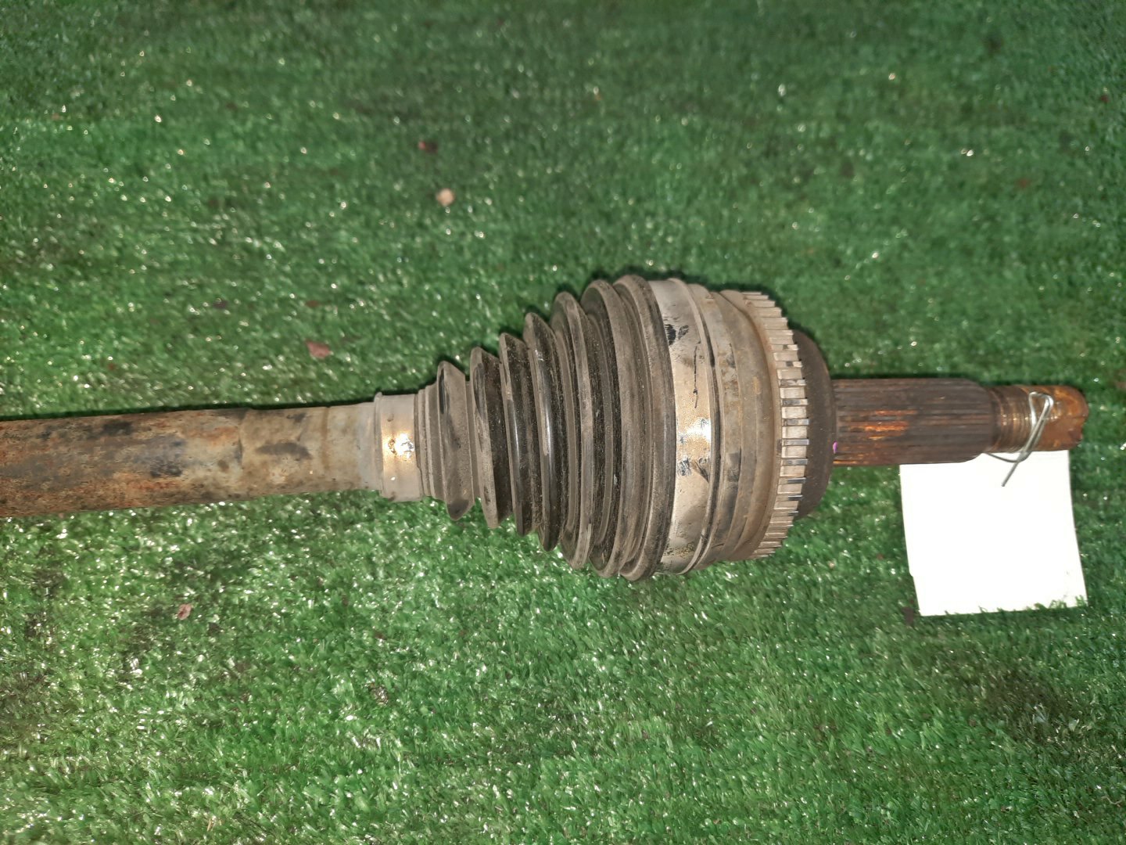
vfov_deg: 54.9
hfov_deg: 69.4
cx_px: 563
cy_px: 422
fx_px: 813
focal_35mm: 25
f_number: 2
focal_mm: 4.6
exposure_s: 1/33
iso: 396
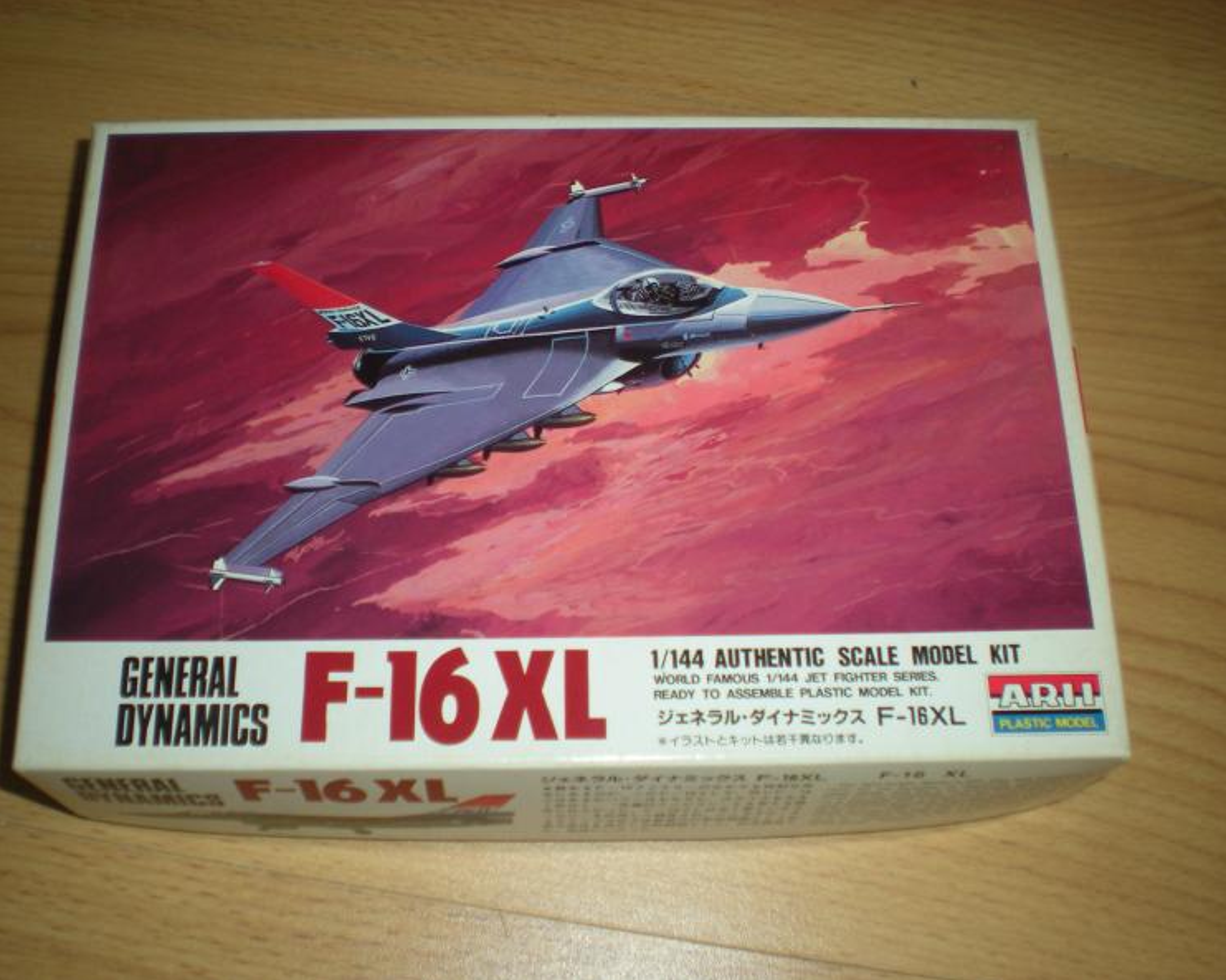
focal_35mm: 40
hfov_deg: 45.8
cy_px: 492
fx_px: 1451
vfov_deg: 37.3
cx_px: 580
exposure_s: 1/30
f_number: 3.1
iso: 64
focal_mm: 6.3
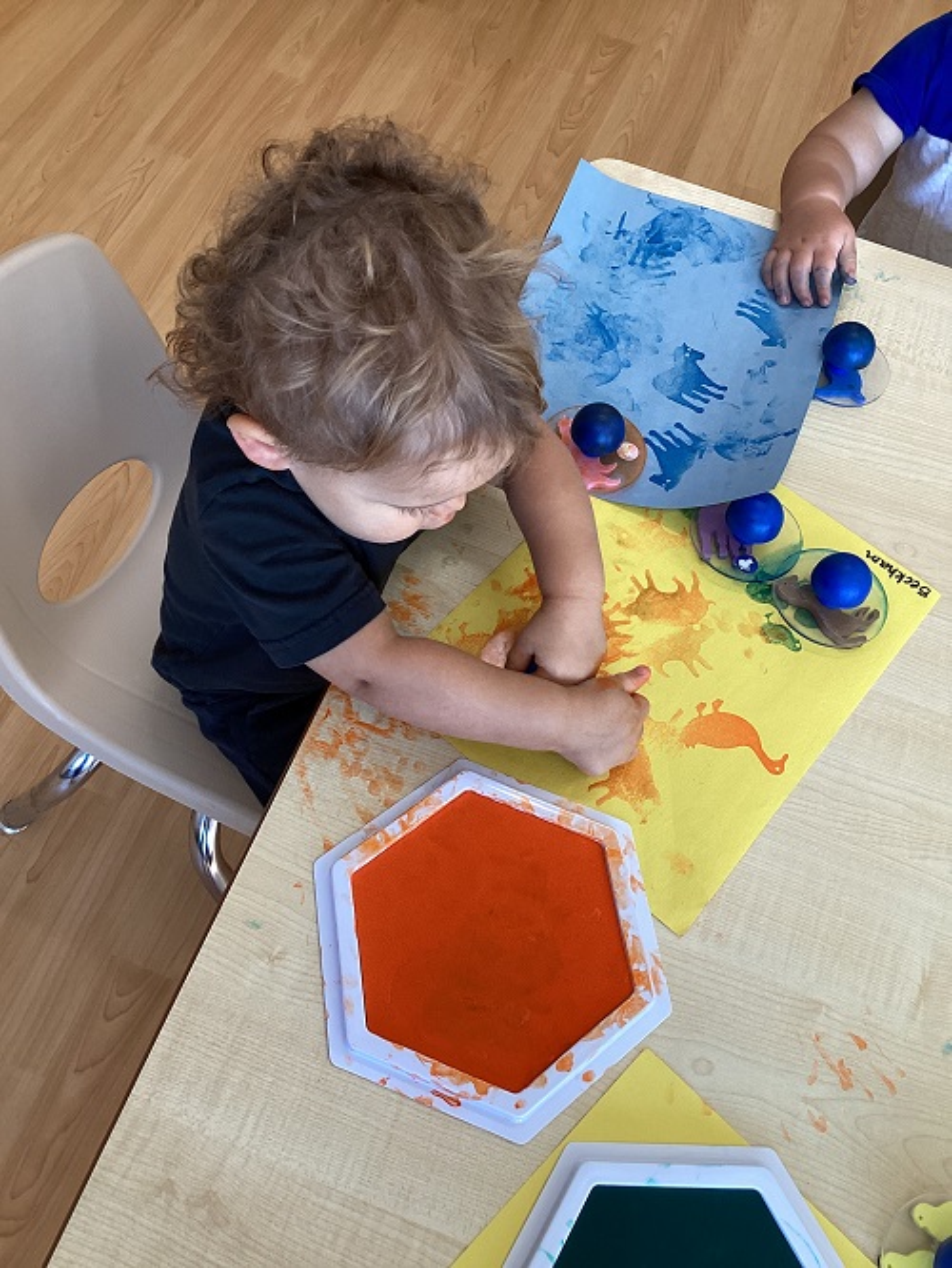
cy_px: 634
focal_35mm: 31
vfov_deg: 58.3
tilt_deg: -60.2
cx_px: 476
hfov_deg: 45.5
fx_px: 1136
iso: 64
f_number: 2.4
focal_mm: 3.3
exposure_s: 1/60
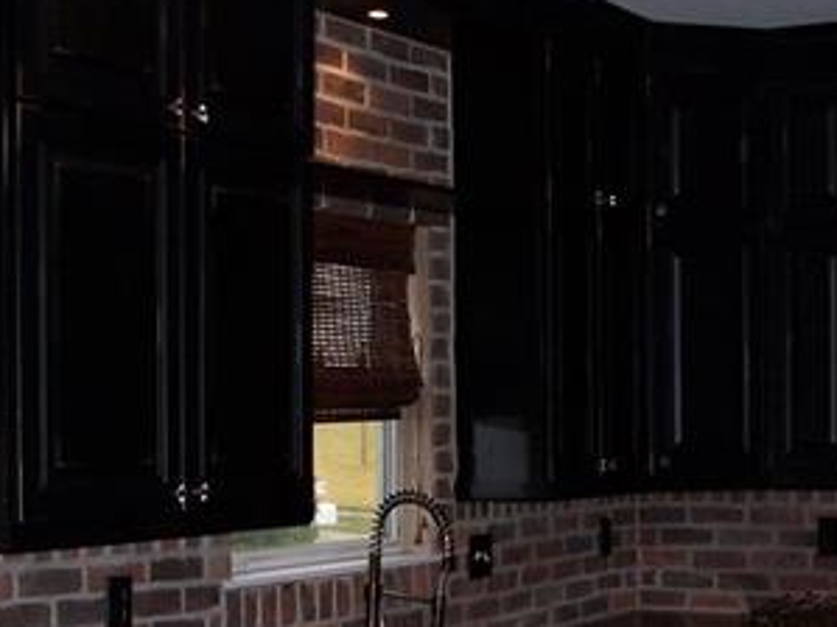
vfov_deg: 19.5
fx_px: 1813
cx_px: 652
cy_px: 476
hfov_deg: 25.6
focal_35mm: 75
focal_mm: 6
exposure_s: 1/60
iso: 80
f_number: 2.8
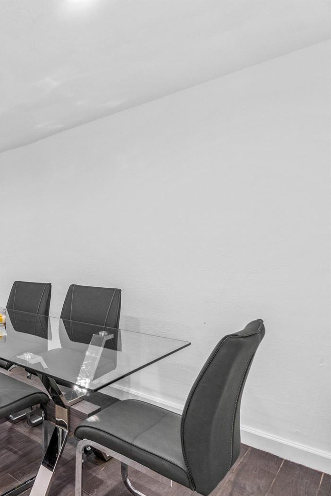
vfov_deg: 76.1
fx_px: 317
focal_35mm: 23
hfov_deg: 41.6
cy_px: 252
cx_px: -47
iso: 160
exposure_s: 1/1.25
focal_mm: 10
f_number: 8
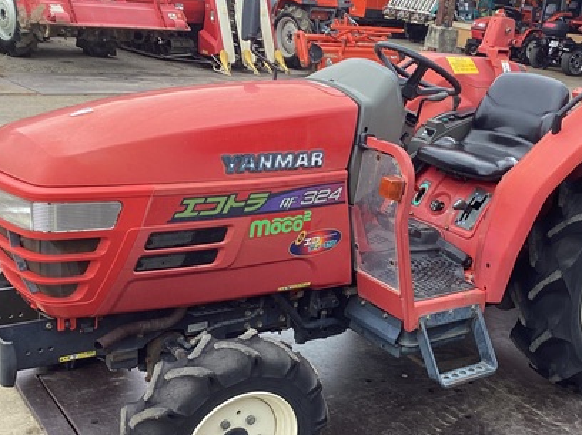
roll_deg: -6.1
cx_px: 404
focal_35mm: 48
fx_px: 806
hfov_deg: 39.1
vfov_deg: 30.2
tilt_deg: -16.1
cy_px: 239
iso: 25
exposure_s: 1/207
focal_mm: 3.3
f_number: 2.4
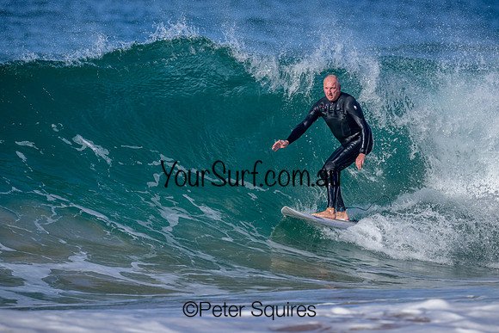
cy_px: 179
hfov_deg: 2.3
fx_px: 12568
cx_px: 274
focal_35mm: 907
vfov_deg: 1.5
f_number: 6.3
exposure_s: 1/2000
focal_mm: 800
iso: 280
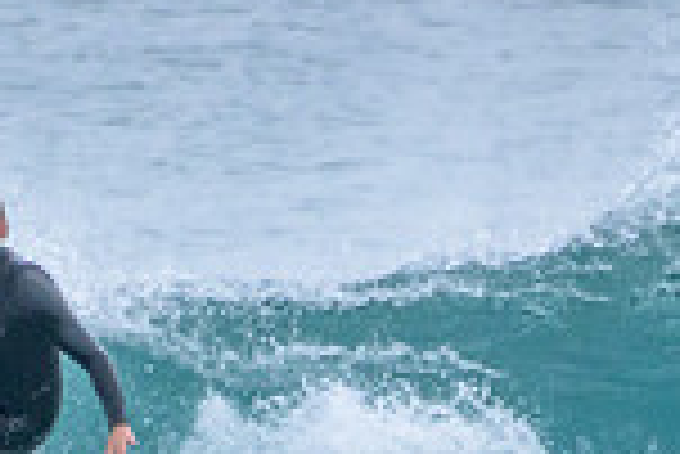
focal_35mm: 3449
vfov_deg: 0.4
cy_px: 668
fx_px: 65209
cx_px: 9
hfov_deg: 0.6
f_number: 11
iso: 2500
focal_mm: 900
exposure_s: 1/2000
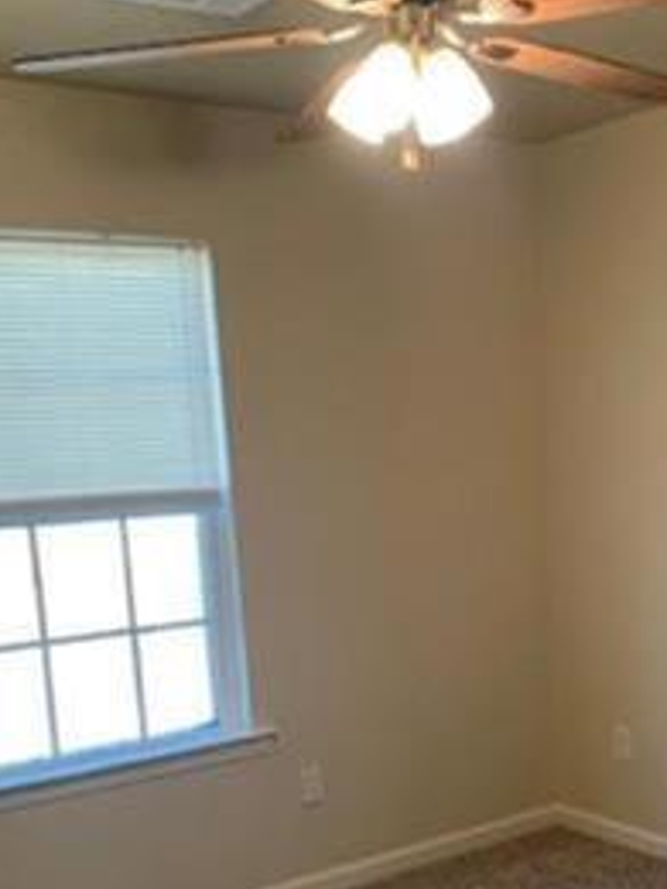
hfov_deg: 30.0
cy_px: 677
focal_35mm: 48
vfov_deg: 38.5
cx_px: 452
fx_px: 1233
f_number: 1.8
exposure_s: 1/60
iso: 100
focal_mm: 4.25
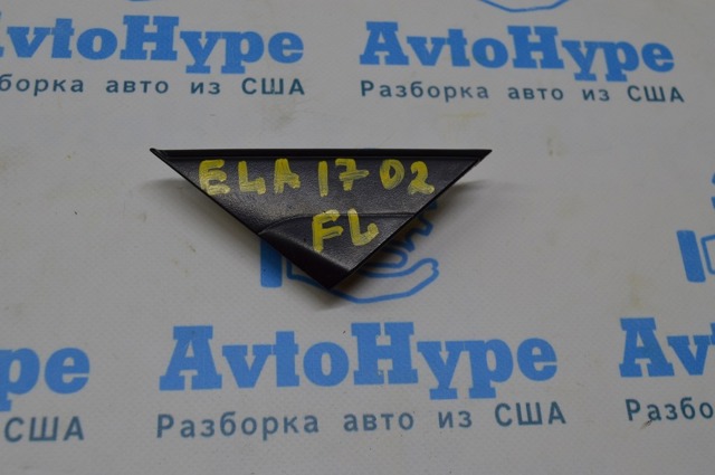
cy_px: 238
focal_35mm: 44
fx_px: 863
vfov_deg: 30.8
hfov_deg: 45.0
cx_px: 358
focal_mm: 29
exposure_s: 1/80
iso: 400
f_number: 8
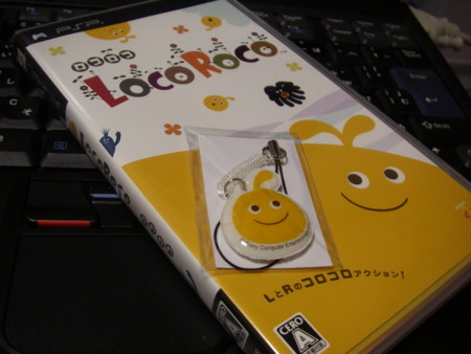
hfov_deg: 49.0
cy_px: 177
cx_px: 236
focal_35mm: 38
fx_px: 517
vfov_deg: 37.8
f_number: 3.3
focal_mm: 6.3
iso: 160
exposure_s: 1/20
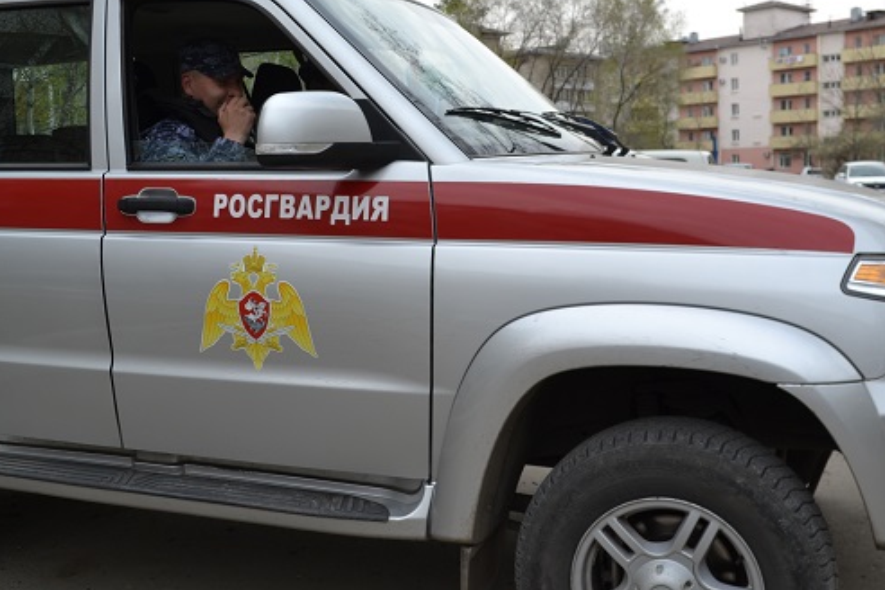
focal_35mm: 39
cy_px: 270
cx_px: 469
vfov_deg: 34.2
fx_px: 959
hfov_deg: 49.5
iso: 100
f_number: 6.3
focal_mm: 20
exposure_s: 1/160
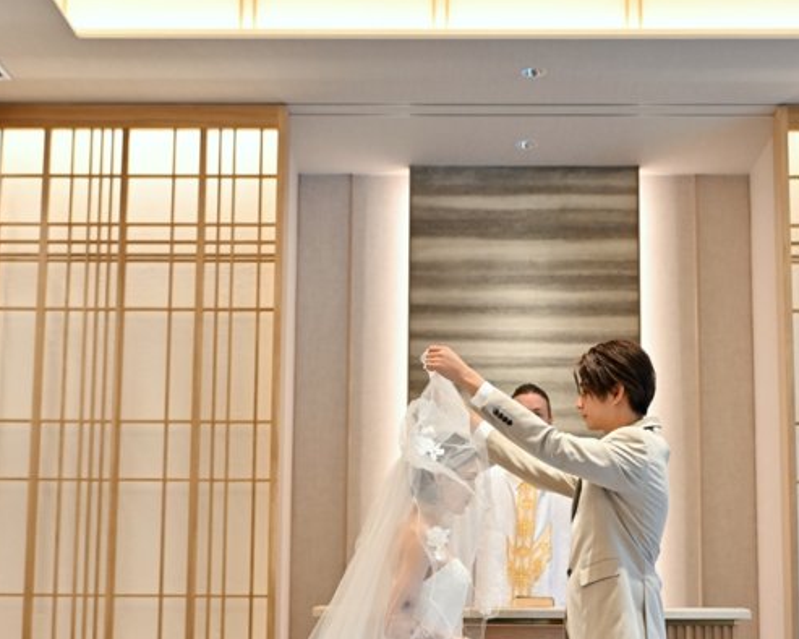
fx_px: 1182
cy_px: 573
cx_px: 400
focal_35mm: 50
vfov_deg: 29.0
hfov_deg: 37.4
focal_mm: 35
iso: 800
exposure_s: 1/640
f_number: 1.6
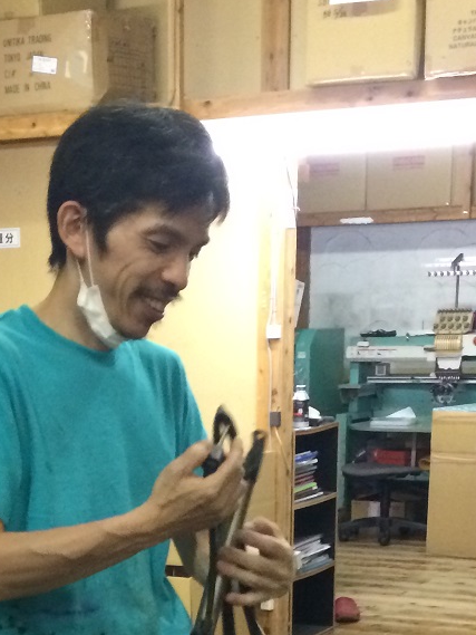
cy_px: 815
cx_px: 114
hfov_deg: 17.1
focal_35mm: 86
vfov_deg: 20.8
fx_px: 1576
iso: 320
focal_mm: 4.12
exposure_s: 1/30
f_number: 2.2
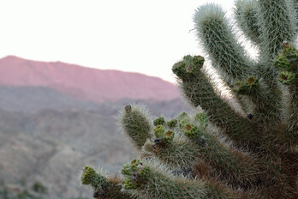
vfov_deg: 11.8
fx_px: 960
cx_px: 143
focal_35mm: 116
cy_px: 129
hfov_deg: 17.6
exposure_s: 1/25
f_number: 7.1
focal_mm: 48
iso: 400
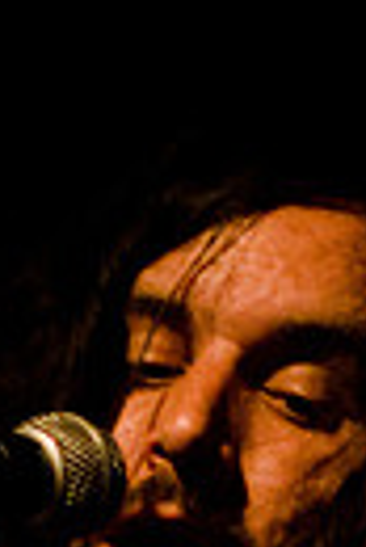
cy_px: 888
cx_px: 67
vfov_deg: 5.6
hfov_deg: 3.8
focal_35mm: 363
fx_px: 5521
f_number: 2.8
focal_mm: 70
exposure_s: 1/50
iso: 2000
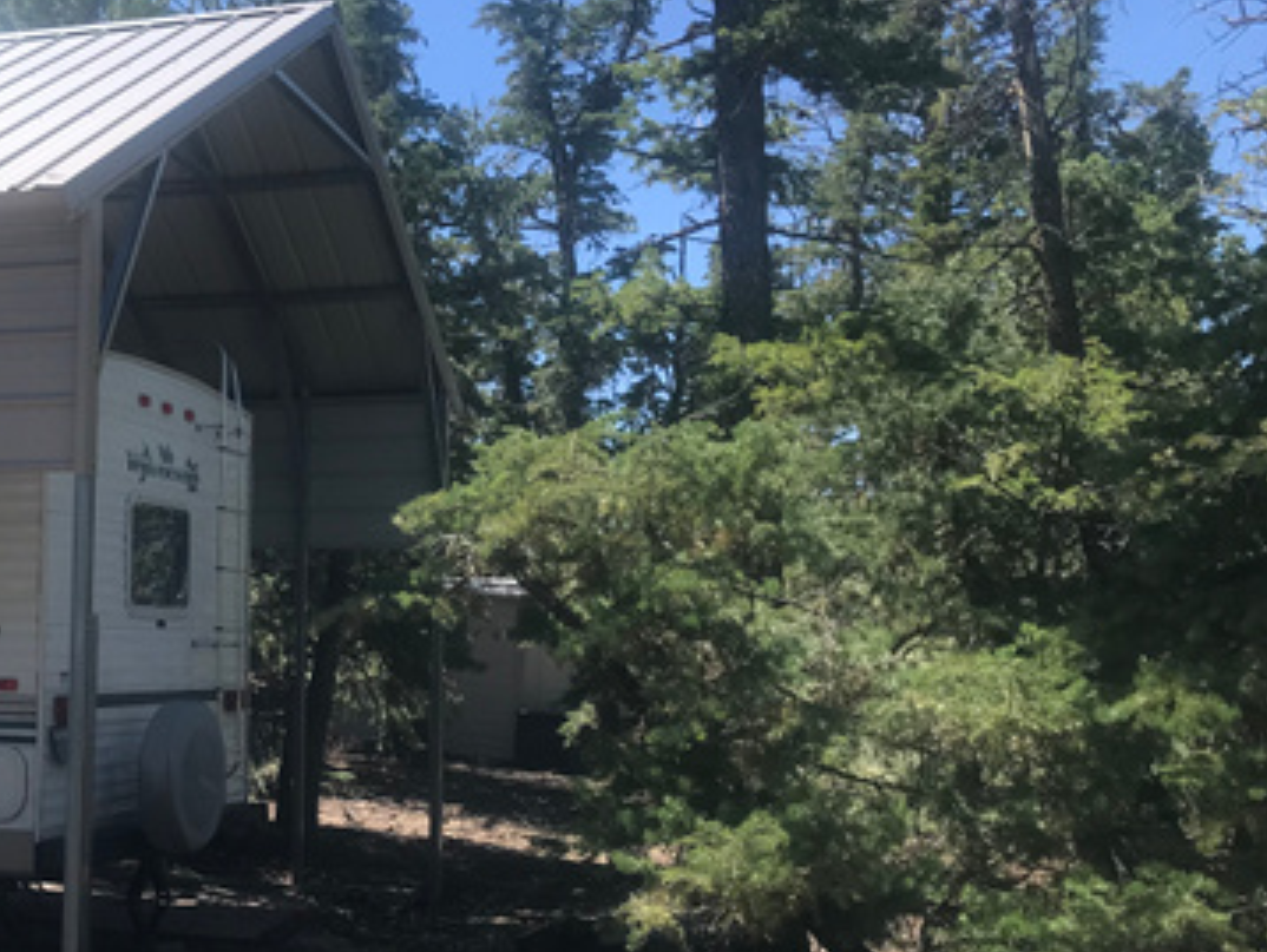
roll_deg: -1.4
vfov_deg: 29.1
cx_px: 198
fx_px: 1831
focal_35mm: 50
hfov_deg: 36.4
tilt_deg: +3.6
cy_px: 566
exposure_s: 1/977
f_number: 1.8
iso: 20
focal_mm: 3.99
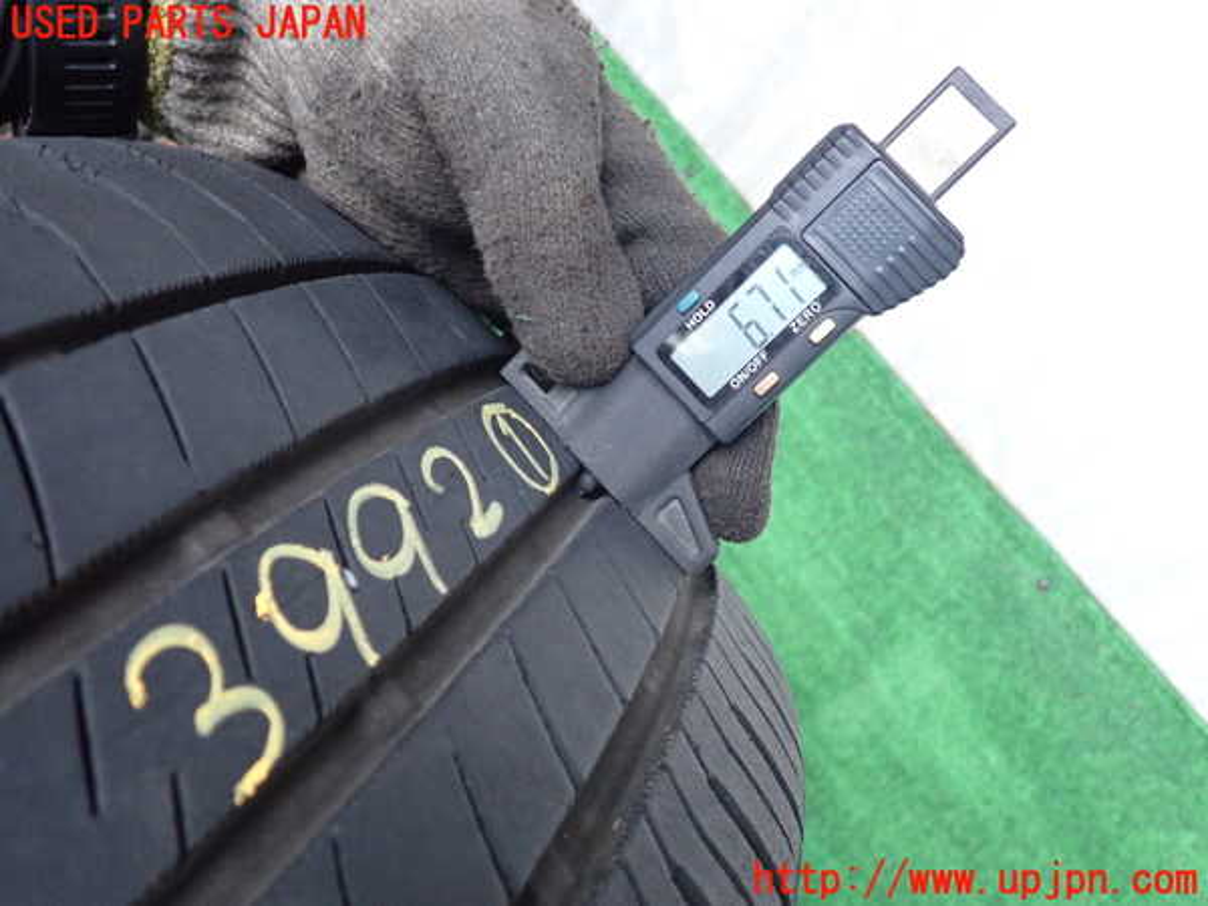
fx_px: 1117
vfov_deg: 44.2
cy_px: 453
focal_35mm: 32
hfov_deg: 56.8
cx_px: 604
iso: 640
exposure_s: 1/125
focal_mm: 5.79
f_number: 2.4
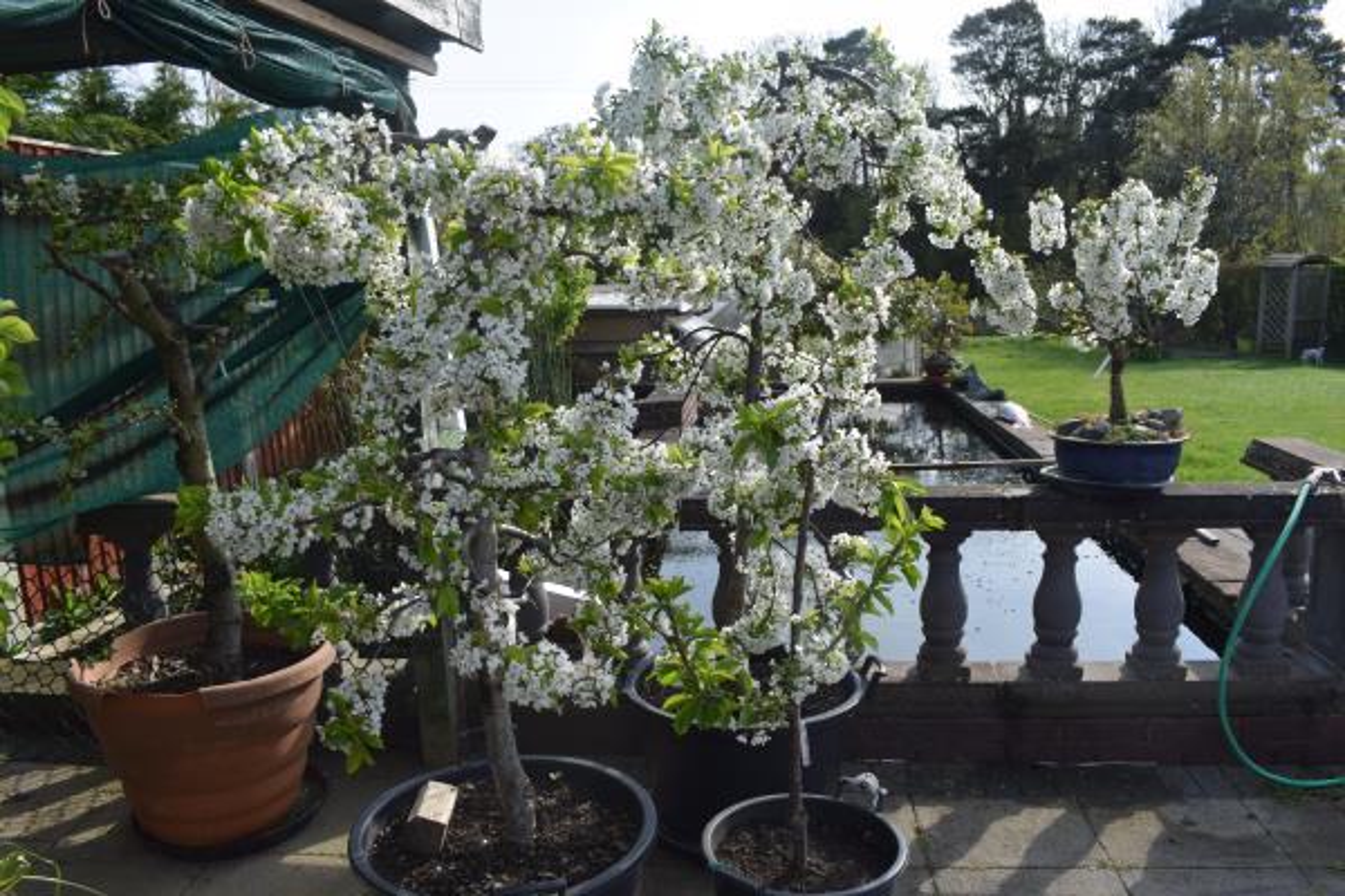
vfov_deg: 43.6
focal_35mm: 30
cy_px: 448
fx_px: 1121
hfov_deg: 61.9
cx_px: 672
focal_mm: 20
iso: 200
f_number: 9
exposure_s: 1/320
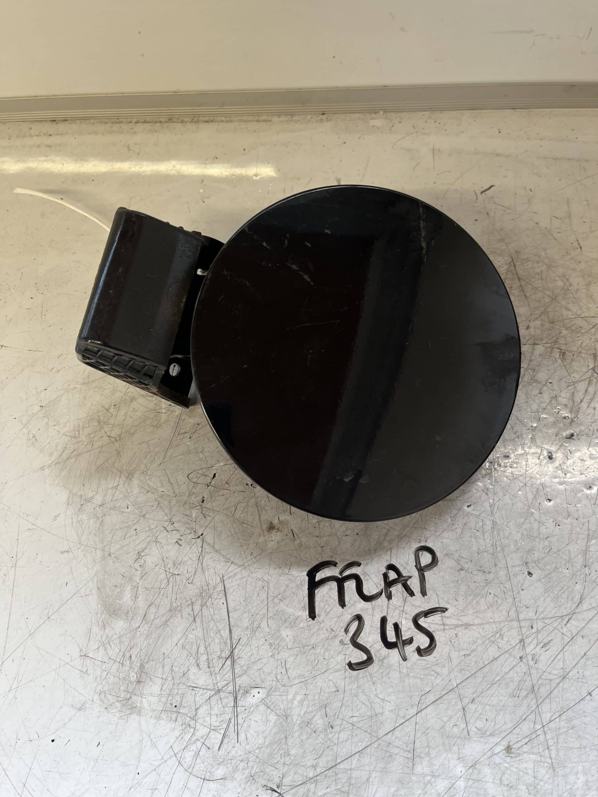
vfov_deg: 67.3
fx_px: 599
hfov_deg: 53.1
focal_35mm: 26
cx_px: 299
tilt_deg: -62.4
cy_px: 398
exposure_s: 1/121
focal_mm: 5.1
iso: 125
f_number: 1.6
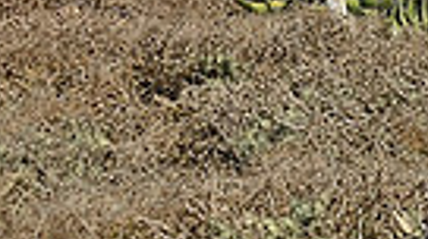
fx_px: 4714
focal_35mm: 416
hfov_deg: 5.1
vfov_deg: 2.9
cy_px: -270
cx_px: -315
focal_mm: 62
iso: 200
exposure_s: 1/640
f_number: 7.1
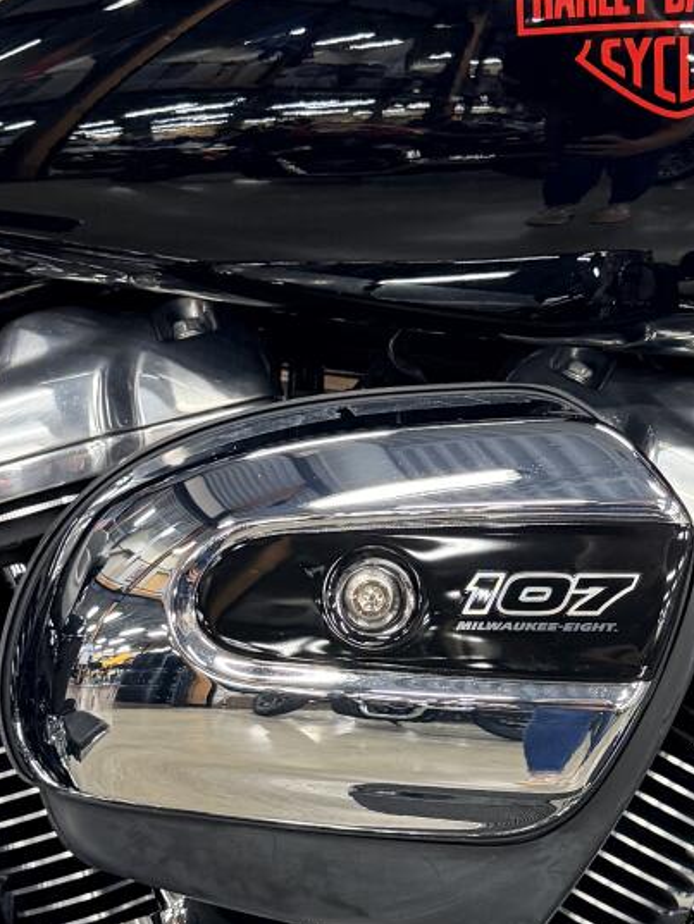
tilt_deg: -20.0
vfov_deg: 28.3
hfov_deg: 21.9
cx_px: 455
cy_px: 750
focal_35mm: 67
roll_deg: -3.5
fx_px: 1790
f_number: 1.78
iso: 320
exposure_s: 1/60
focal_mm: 6.76
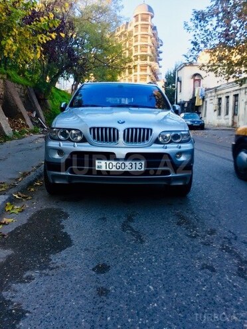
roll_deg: -3.3
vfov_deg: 61.7
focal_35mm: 29
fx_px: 276
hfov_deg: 48.2
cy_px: 164
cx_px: 124
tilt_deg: -4.3
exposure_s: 1/100
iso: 32
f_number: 2.2
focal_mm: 4.15
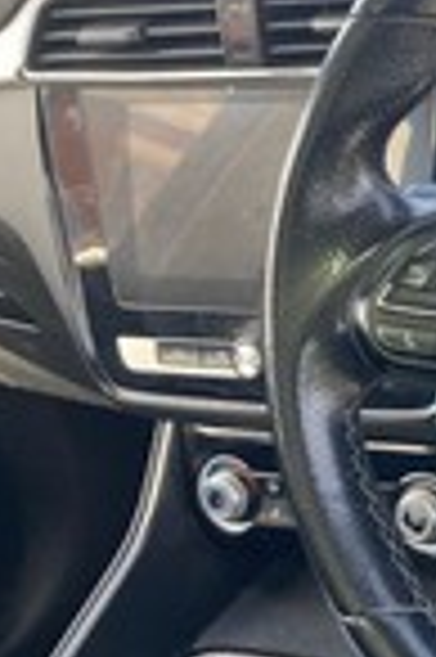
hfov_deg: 16.7
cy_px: 324
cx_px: 742
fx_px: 1275
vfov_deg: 28.9
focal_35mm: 70
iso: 64
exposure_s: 1/121
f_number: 1.8
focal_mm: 3.99
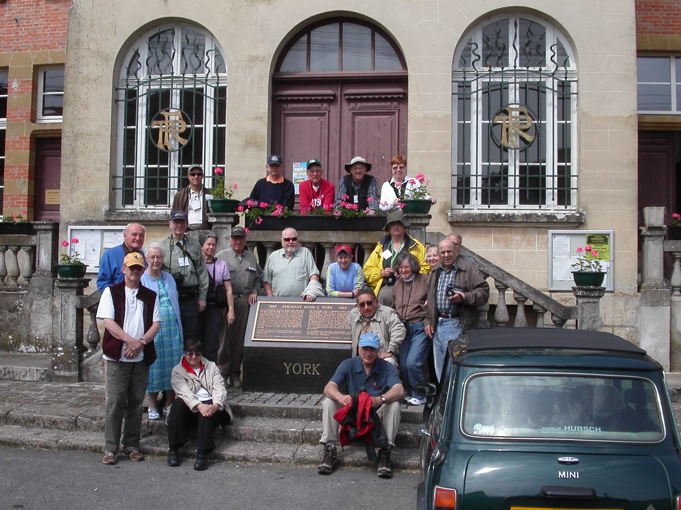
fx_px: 826
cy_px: 267
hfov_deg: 44.8
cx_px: 327
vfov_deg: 34.3
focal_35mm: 42
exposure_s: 1/350
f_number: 8
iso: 100
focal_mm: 7.8
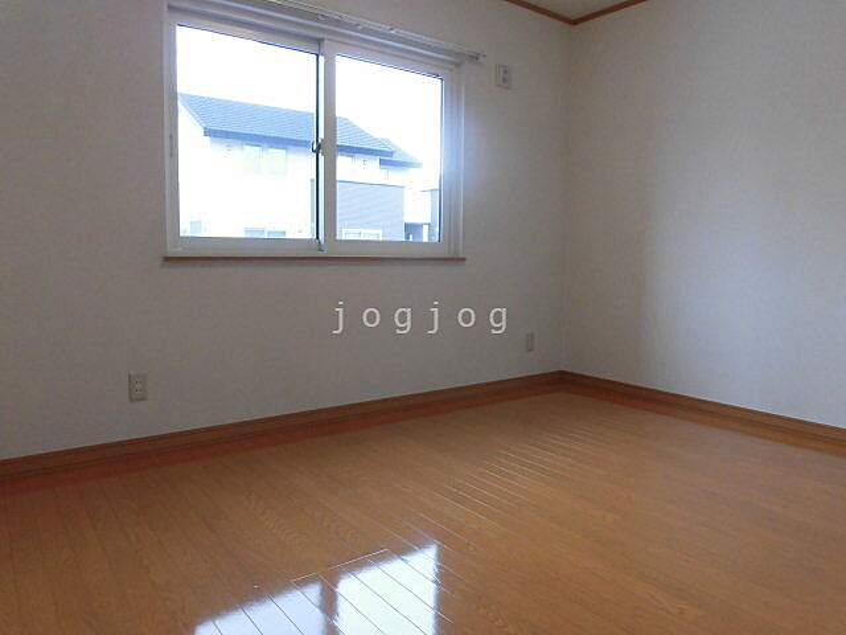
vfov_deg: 56.8
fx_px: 587
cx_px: 423
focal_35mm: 24
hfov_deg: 71.6
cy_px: 318
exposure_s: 1/60
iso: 160
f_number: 3.1
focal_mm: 4.3
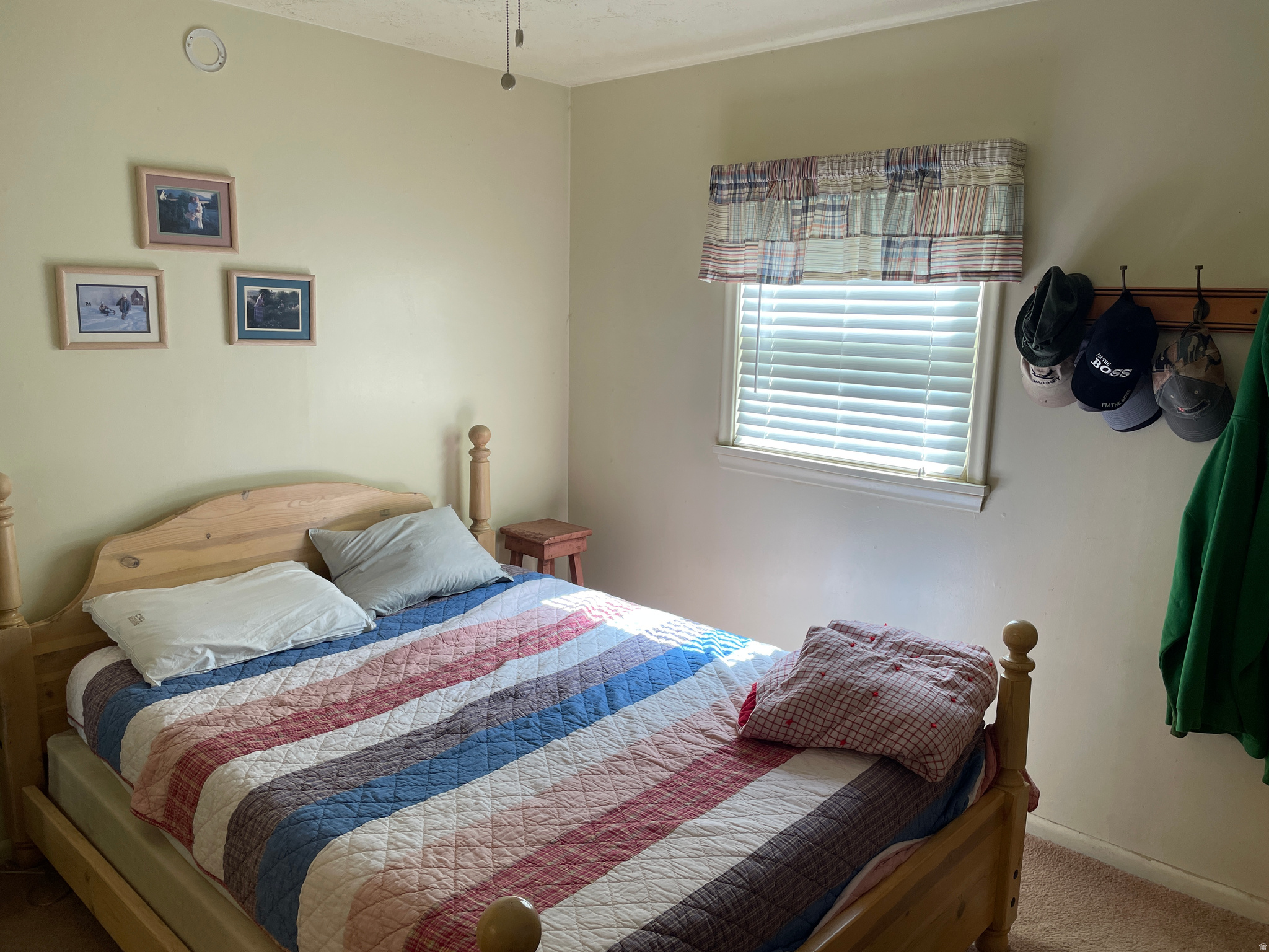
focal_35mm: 26
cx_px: 634
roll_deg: -0.3
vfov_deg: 53.1
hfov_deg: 67.3
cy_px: 476
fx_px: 953
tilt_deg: -10.1
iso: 64
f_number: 1.6
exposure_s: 1/120
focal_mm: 4.2
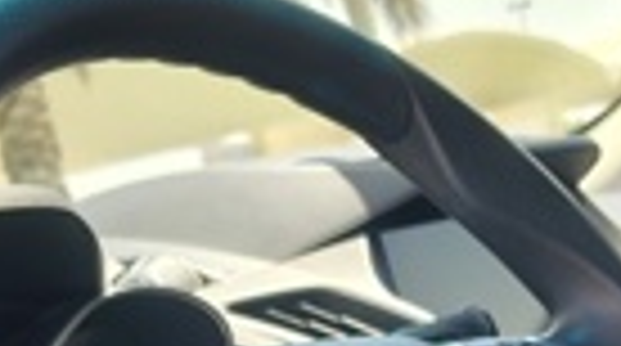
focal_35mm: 114
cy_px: 692
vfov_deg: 9.8
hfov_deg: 18.8
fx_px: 1874
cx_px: 261
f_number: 1.8
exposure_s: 1/120
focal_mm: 5.56
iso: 100
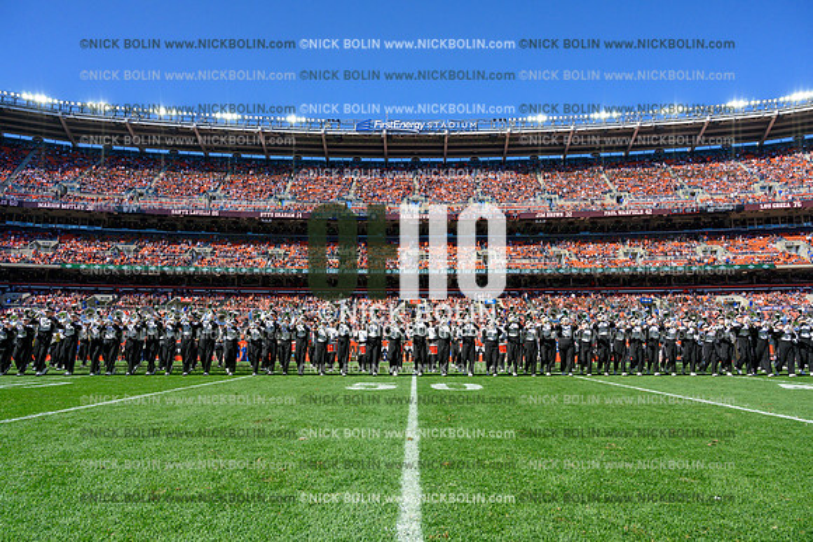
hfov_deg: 73.7
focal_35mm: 24
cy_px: 271
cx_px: 406
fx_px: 542
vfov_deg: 53.2
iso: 1000
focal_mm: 24
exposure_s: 1/3200
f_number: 8
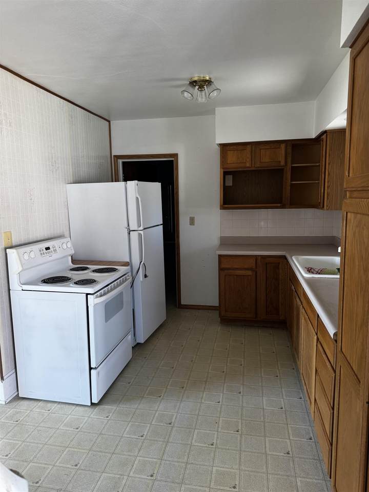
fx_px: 341
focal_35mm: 24
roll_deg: +0.7
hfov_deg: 56.8
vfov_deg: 71.6
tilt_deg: -9.8
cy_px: 246
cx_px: 184
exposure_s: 1/85
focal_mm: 6.76
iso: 200
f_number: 1.78
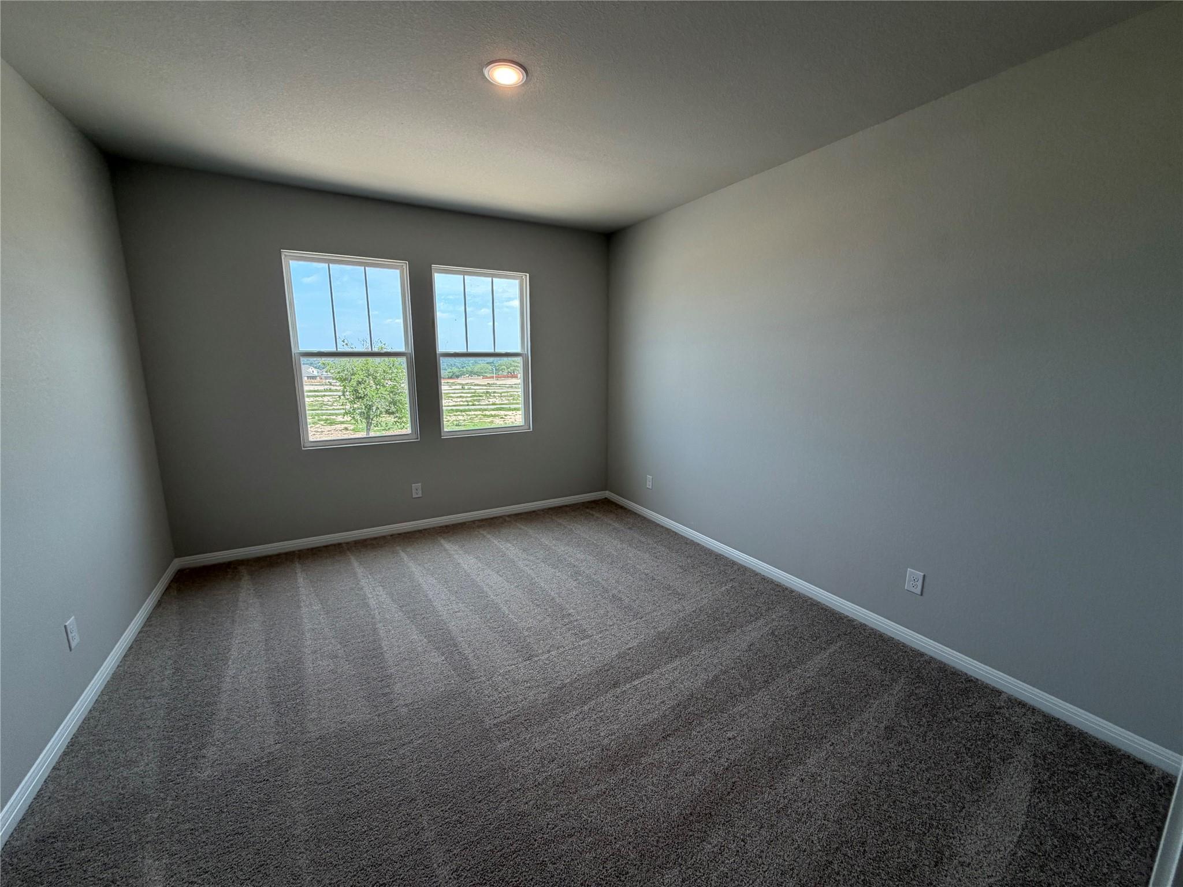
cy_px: 444
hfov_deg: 102.1
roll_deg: +0.5
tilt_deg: -10.6
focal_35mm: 14
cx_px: 592
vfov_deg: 85.7
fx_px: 478
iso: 64
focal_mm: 2.22
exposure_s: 1/120
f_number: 2.2
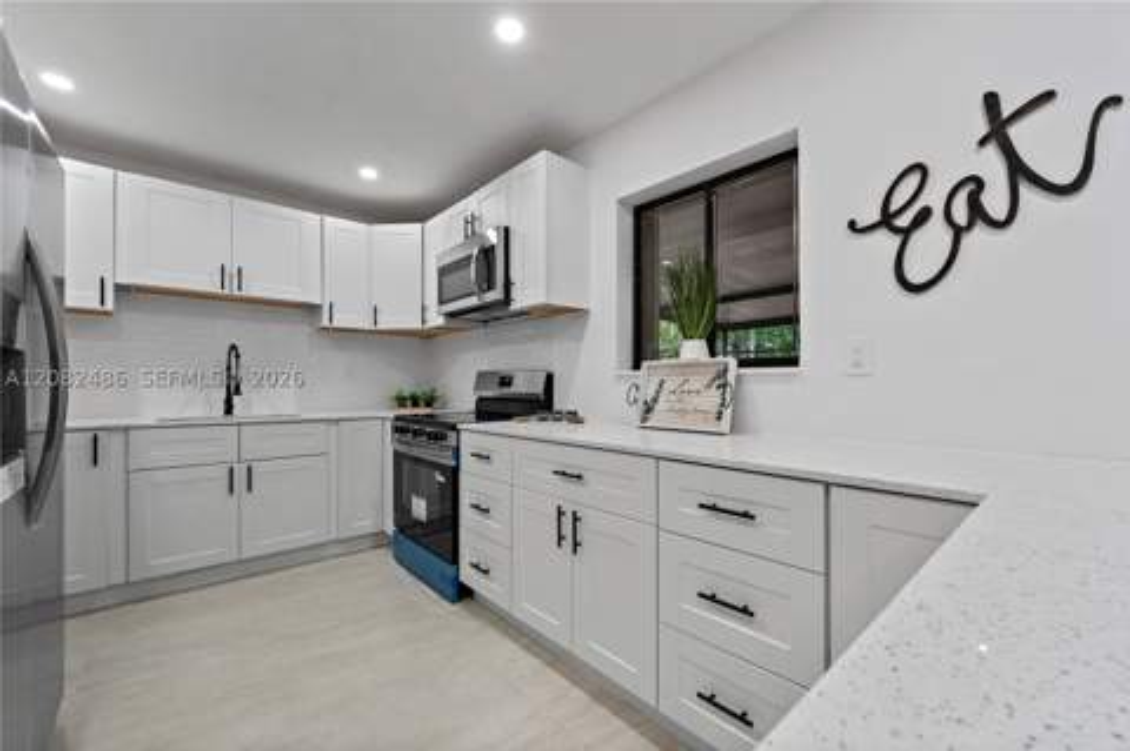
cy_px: 376
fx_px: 439
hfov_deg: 104.3
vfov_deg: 81.1
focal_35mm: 14
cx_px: 565
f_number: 8
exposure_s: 1
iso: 100
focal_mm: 14
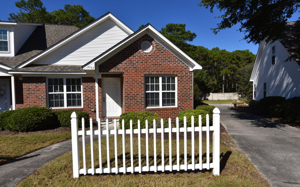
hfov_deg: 83.6
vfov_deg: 58.3
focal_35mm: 21
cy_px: 99
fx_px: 168
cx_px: 149
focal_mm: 13
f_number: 8
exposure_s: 1/500
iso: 180
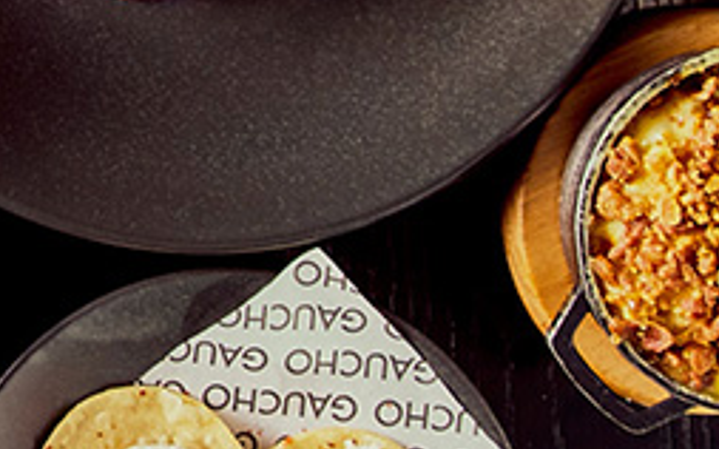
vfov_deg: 8.1
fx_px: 3154
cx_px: -361
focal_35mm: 161
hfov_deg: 12.4
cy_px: -101
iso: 320
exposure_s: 1/125
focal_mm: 40
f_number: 5.6
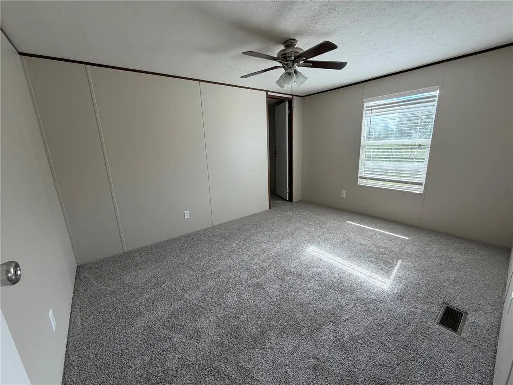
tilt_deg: -14.7
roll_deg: +2.5
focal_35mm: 14
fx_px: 207
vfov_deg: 85.7
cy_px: 192
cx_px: 256
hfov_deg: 102.1
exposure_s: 1/121
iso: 64
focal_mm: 2.22
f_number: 2.2
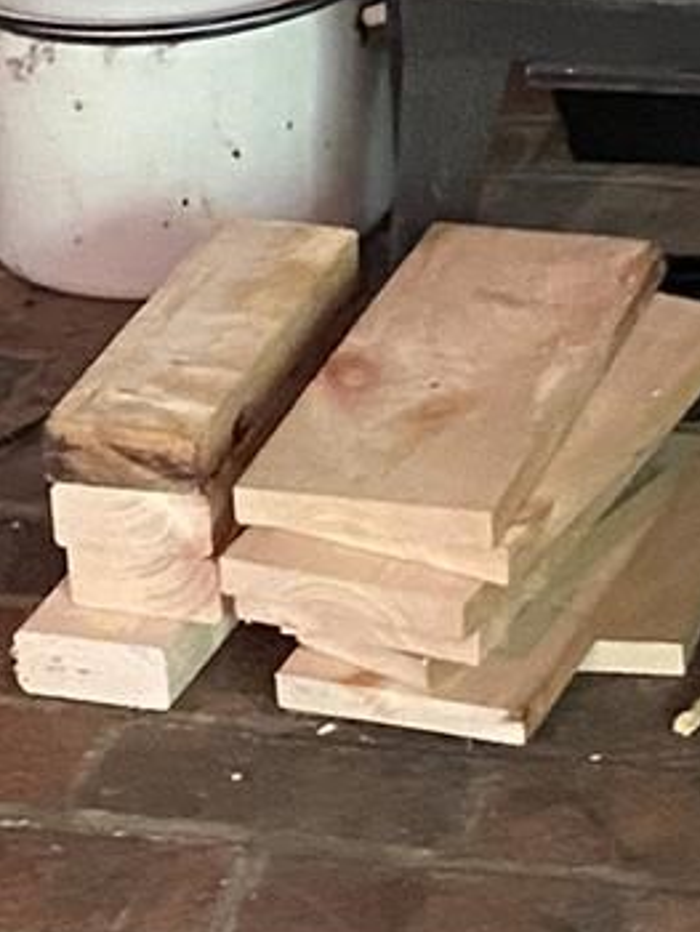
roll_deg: +2.8
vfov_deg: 12.1
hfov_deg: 9.6
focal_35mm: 152
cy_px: -676
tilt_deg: -12.5
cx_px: 849
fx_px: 4093
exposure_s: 1/30
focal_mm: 4.25
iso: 1000
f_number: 1.8
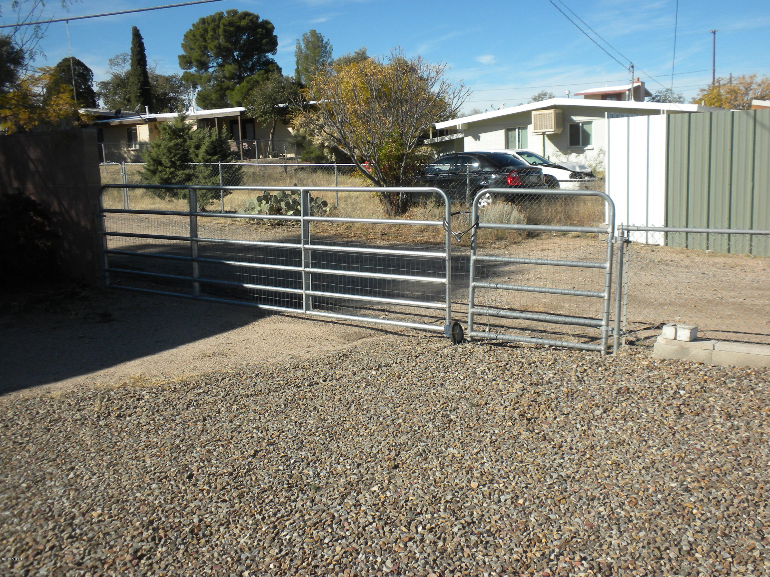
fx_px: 823
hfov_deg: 50.1
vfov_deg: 38.7
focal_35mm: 37
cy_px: 288
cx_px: 385
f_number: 10
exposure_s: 1/120
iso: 64
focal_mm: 6.6
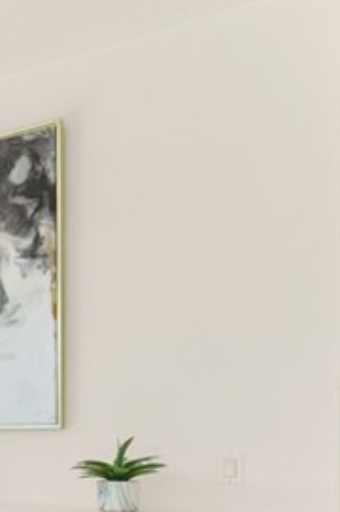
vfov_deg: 35.4
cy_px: 460
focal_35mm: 53
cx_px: -484
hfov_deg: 14.9
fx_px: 753
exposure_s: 1/50
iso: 250
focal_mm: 14
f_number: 6.3
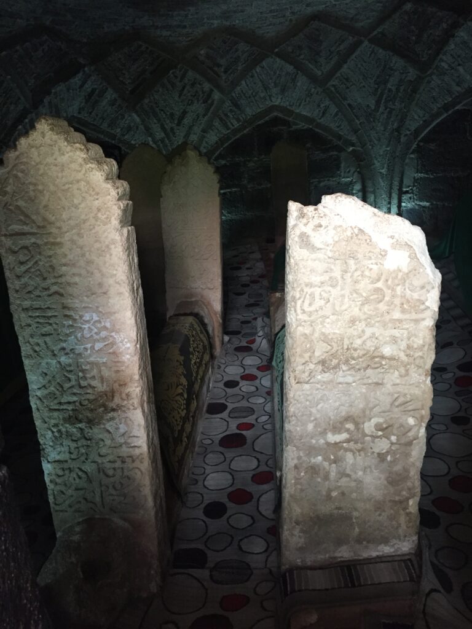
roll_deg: +4.4
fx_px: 527
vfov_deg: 61.7
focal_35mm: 29
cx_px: 236
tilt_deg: -15.9
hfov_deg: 48.2
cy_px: 314
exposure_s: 1/25
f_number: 2.2
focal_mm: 4.15
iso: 250
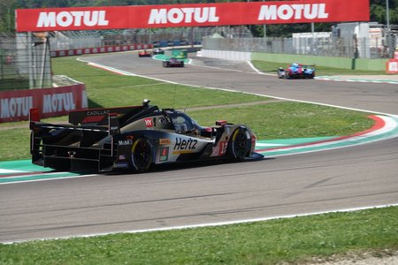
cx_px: 199
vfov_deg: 7.5
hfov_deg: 11.2
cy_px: 132
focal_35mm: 184
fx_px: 2034
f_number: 4
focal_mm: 67.46
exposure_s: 1/800
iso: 100
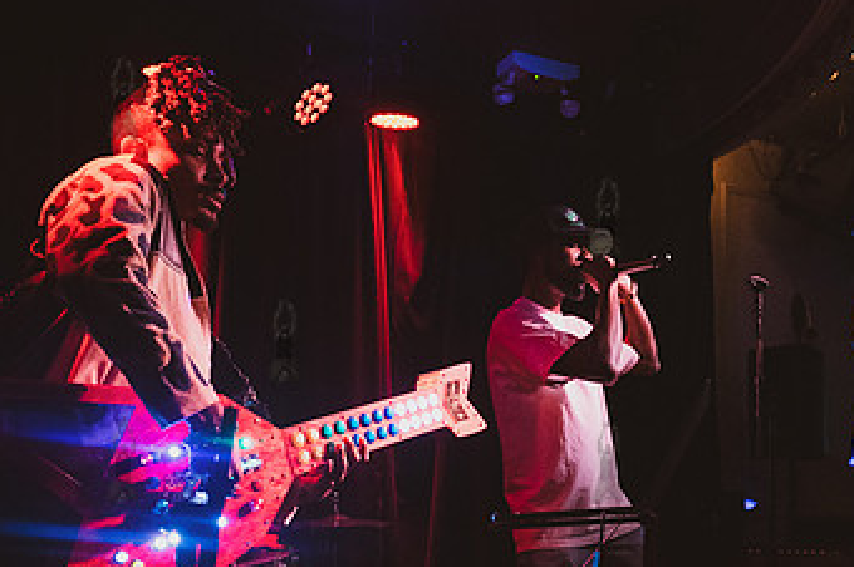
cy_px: 459
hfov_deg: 46.3
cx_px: 605
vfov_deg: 31.7
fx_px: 972
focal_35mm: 41
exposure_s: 1/250
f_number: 3.5
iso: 12800
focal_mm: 24
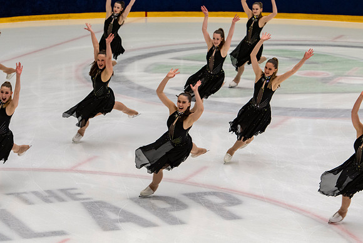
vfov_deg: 8.3
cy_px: 122
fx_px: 1664
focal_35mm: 165
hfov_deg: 12.4
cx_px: 182
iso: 1250
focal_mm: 110
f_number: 5.6
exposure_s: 1/320
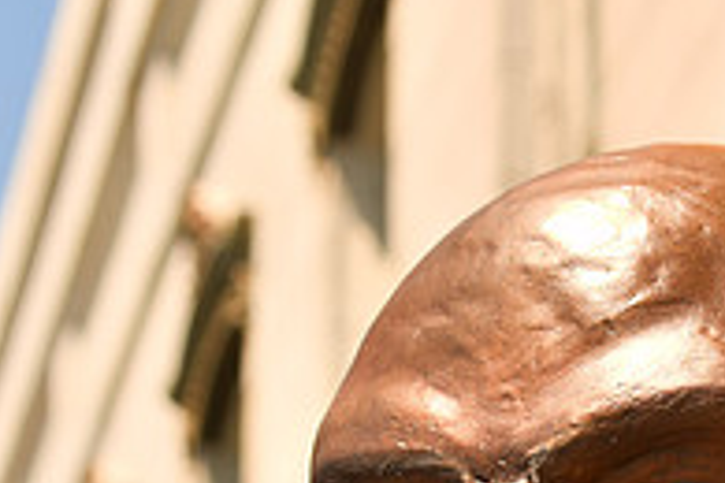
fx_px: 5558
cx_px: 837
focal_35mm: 276
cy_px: 697
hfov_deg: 7.4
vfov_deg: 4.9
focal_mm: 62
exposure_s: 1/125
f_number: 10
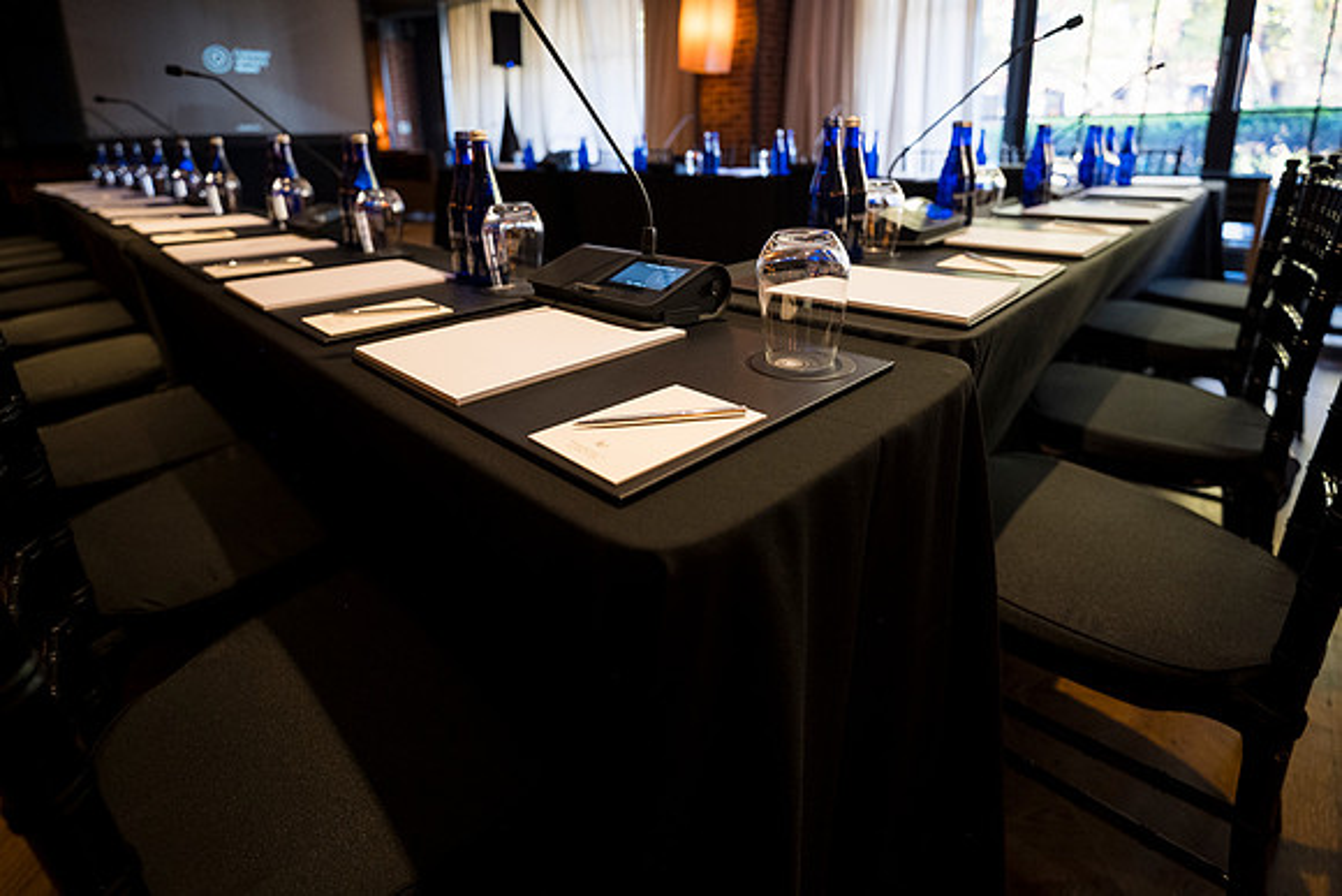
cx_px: 671
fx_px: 597
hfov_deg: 96.7
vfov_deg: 73.8
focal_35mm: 16
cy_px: 448
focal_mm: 16
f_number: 2.2
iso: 1000
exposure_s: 1/100
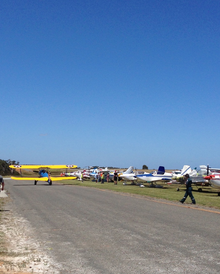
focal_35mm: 60
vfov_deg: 31.4
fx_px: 488
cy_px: 152
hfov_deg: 25.4
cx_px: 98
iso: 50
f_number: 2.4
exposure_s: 1/3012
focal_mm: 4.13
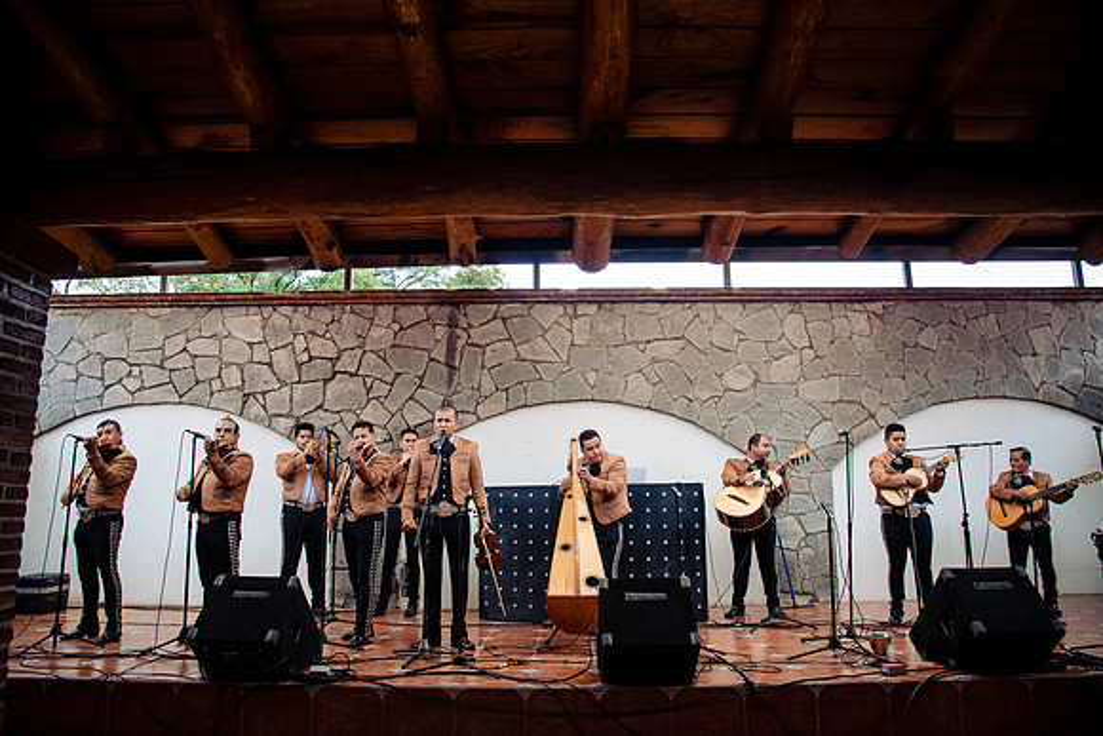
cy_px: 368
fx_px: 735
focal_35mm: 24
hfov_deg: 73.7
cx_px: 552
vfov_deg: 53.2
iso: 1250
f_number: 6.3
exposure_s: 1/250
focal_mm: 24
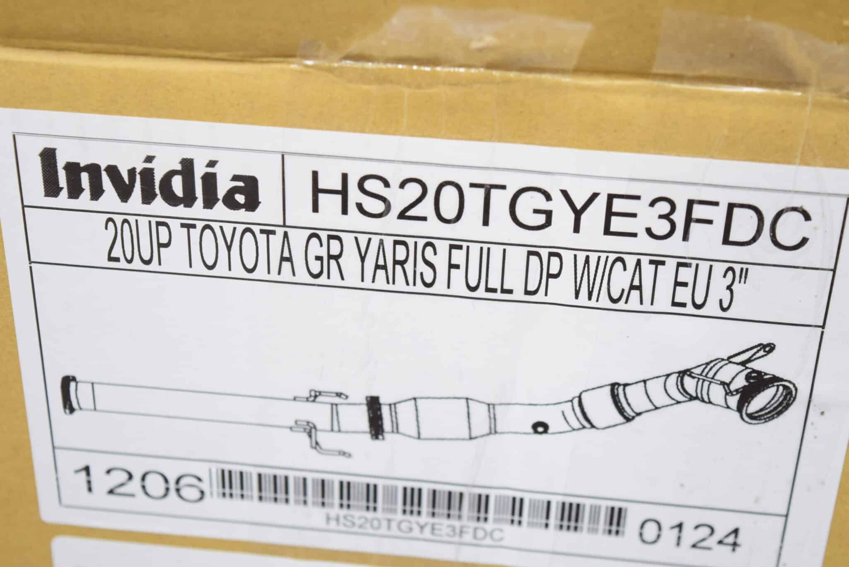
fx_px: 1770
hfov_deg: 27.0
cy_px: 284
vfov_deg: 18.2
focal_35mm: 75
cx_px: 424
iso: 900
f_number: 5.6
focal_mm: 50
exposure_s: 1/60
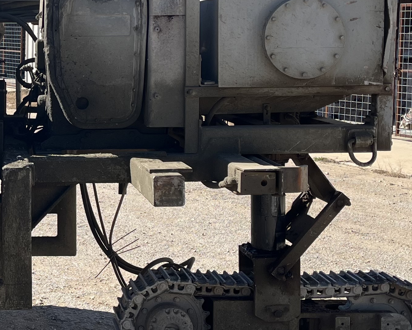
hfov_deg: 24.3
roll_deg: -0.3
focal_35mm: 76
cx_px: 37
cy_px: 112
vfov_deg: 20.1
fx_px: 927
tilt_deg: -5.3
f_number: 1.6
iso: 50
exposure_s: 1/3311
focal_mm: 5.1
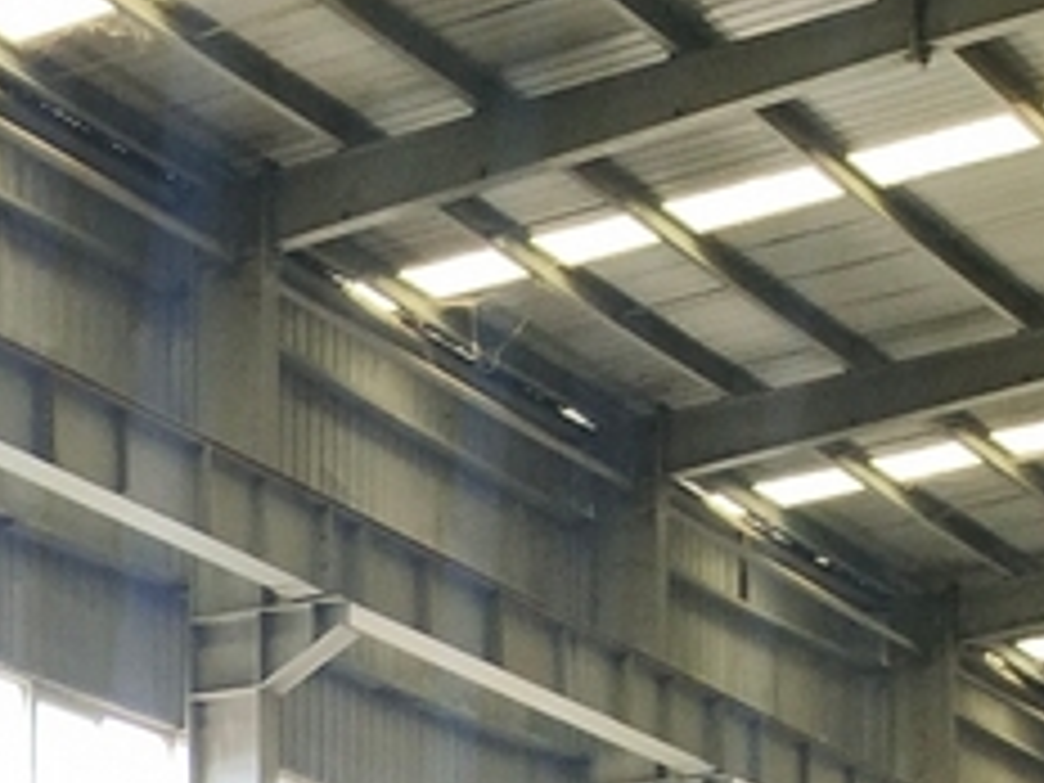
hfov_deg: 11.2
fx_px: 4675
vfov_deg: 9.1
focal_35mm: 155
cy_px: 1476
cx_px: -1220
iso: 133
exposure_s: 1/100
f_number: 1.8
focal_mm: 3.95
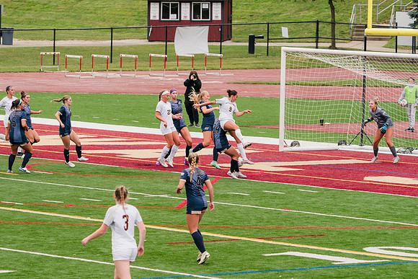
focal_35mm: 250
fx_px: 2900
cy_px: 174
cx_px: 157
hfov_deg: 8.2
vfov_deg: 5.5
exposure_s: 1/1600
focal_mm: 200
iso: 500
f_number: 5.6
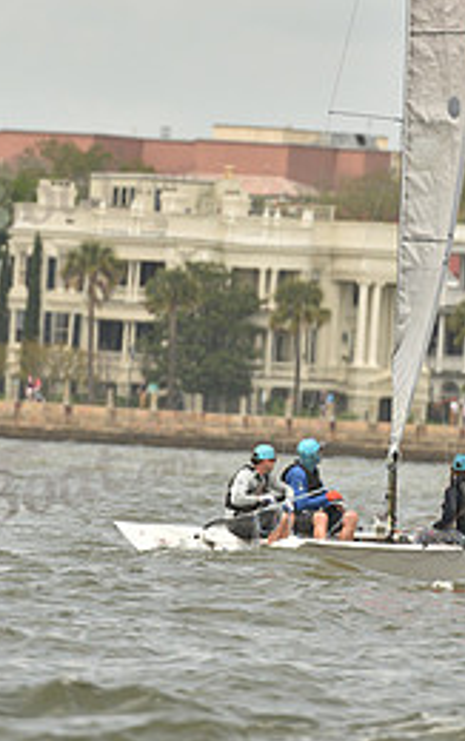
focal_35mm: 909
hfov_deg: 1.4
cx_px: 347
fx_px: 18391
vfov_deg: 2.3
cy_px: 26
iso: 320
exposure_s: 1/1250
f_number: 7.1
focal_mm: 400
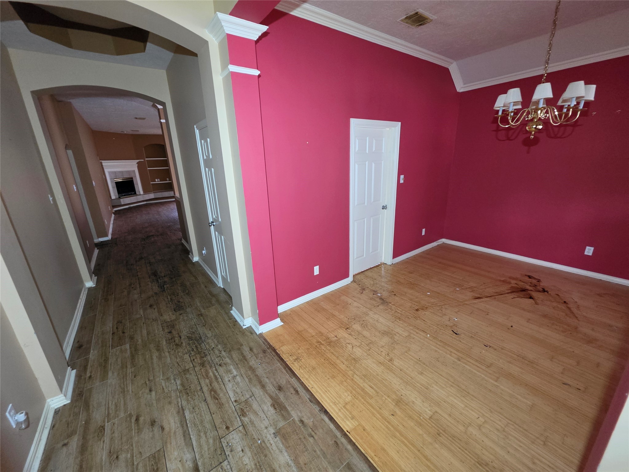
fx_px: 236
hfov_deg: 106.2
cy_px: 236
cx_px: 314
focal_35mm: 13
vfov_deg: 89.9
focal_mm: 2.2
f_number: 1.9
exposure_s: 1/60
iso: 800
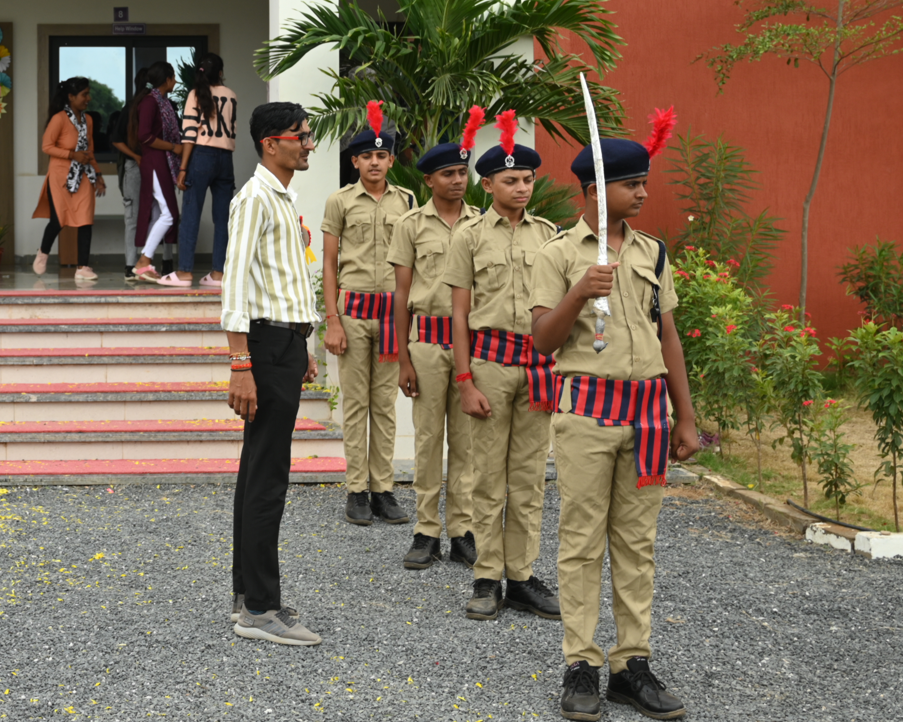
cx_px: 38
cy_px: 209
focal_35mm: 66
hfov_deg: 27.4
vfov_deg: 23.0
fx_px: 1764
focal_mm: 32.5
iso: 125
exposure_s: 1/125
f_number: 7.1
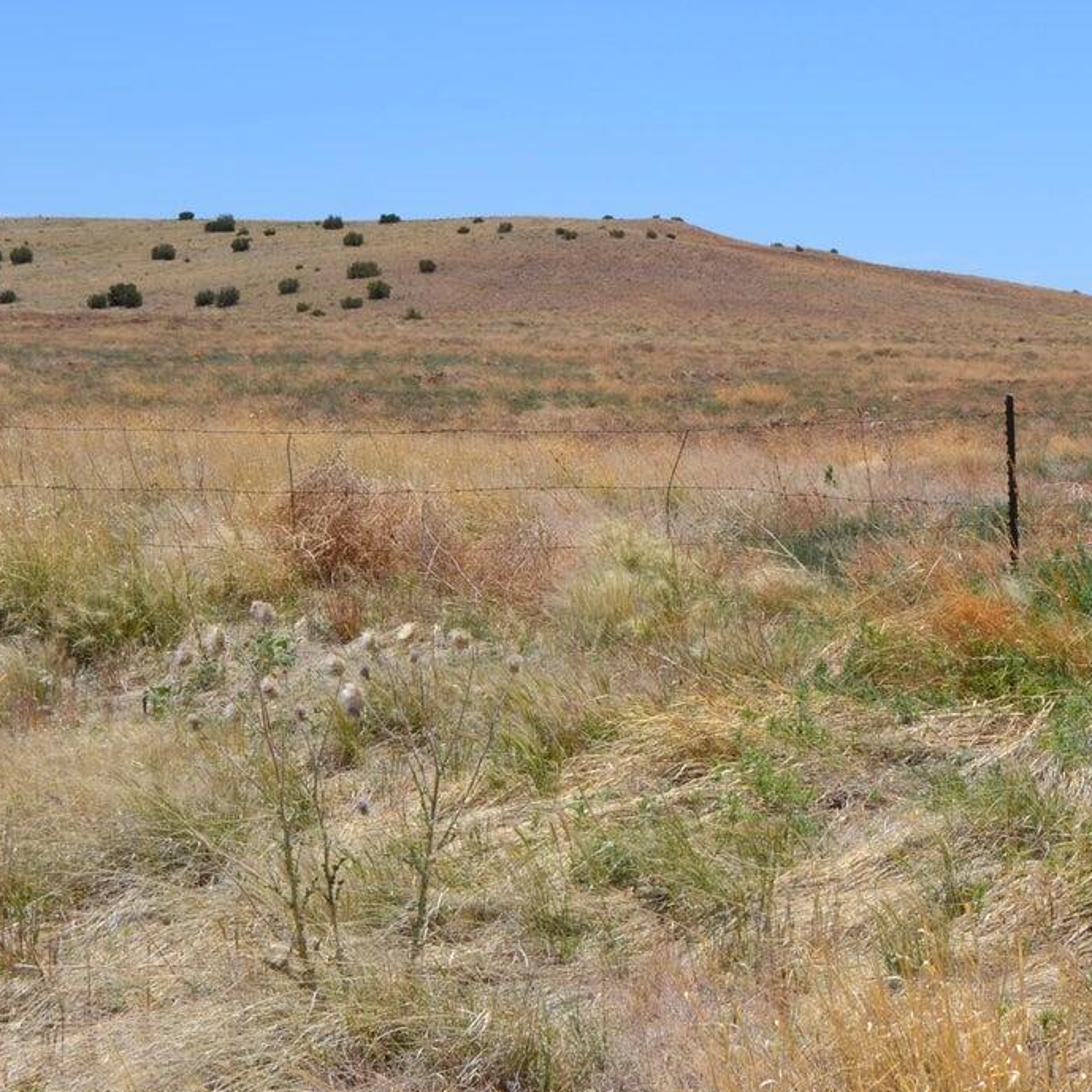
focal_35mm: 91
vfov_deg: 19.1
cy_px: 529
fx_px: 3248
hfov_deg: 18.7
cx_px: 1046
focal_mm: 32
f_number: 9
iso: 100
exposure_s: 1/320
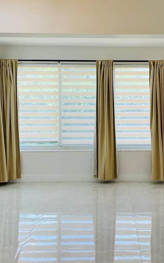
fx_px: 365
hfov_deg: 25.1
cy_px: 103
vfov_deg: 39.4
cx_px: 118
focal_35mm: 51
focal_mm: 4.2
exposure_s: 1/120
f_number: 1.6
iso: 32
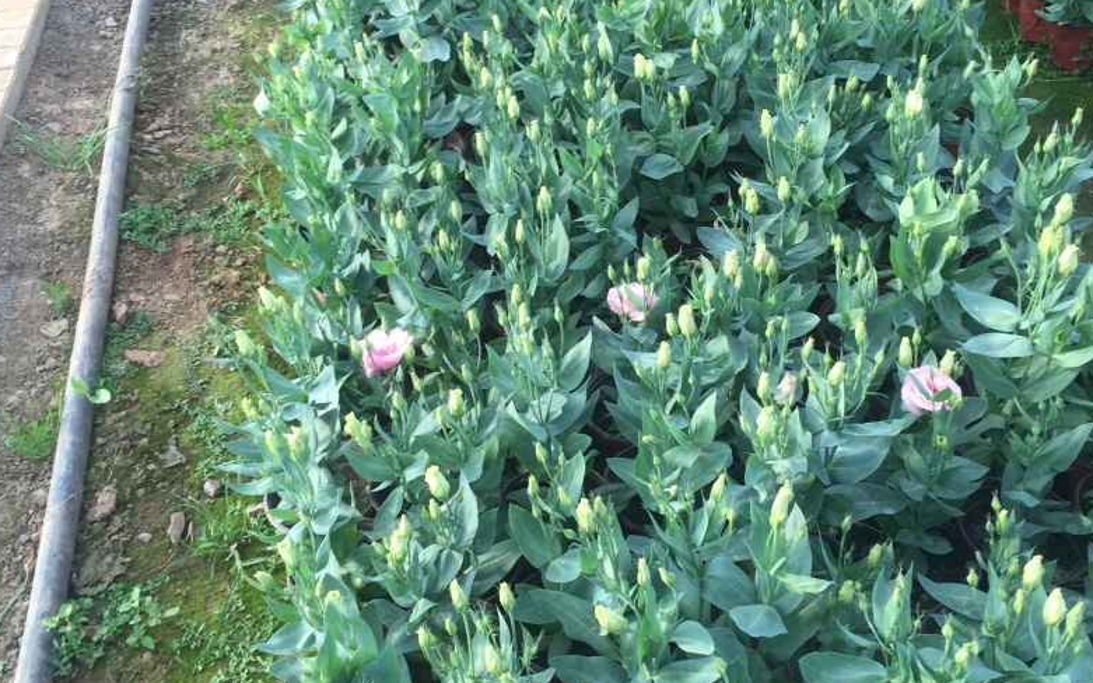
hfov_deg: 47.2
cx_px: 542
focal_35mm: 42
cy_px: 262
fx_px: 1251
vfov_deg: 30.4
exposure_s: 1/100
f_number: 2.2
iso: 40
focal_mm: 4.15
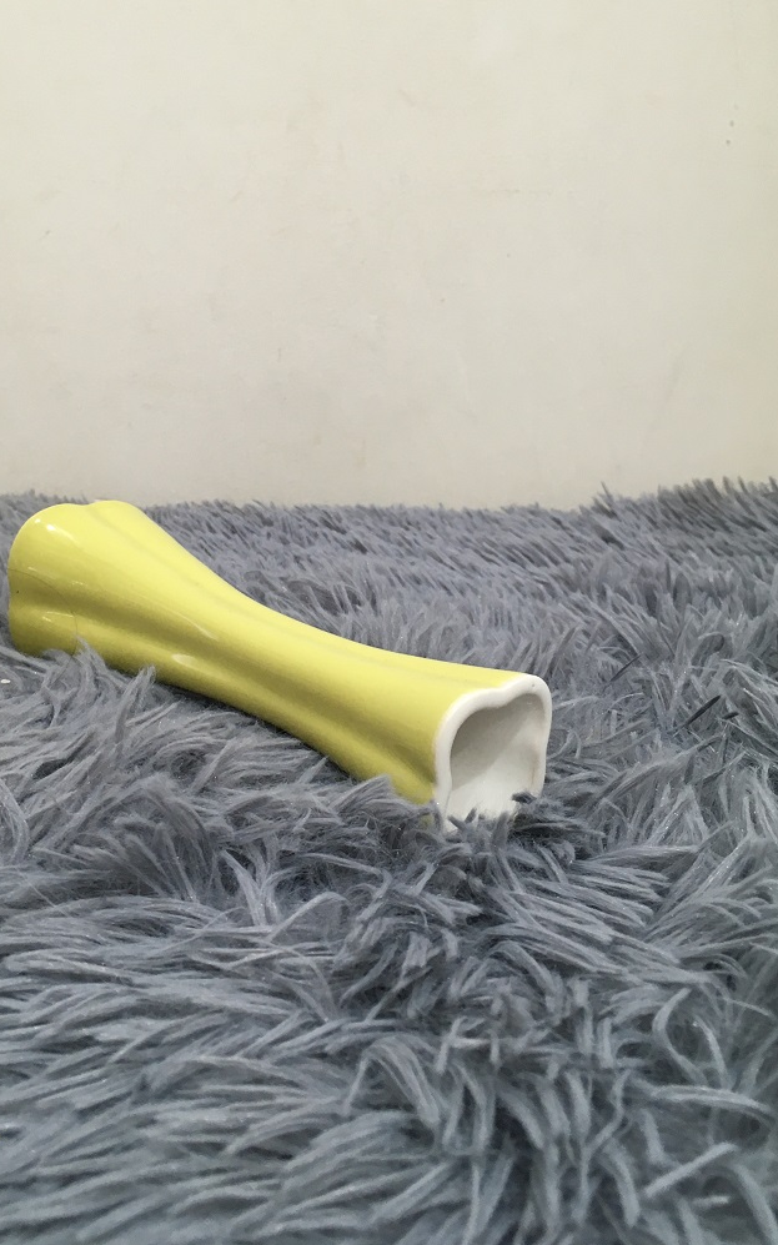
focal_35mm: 37
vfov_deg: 52.4
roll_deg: -1.2
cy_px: 499
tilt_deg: -13.3
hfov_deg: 34.2
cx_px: 290
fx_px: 1255
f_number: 2.2
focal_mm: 4.15
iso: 80
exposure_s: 1/33
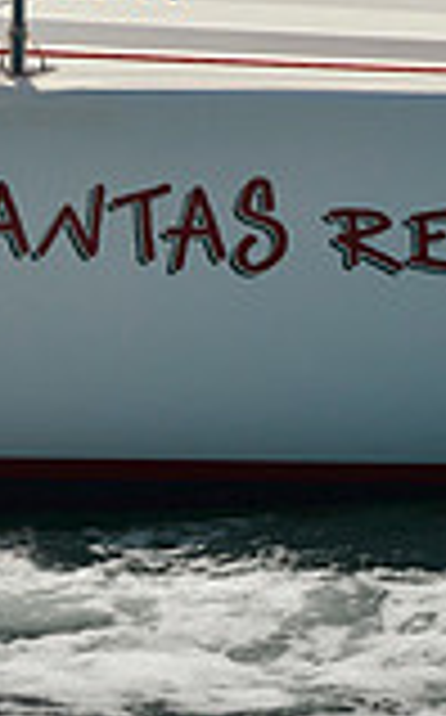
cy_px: -151
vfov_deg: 5.6
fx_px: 7254
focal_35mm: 372
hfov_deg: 3.5
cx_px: 275
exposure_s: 1/800
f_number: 8
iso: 400
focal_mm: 100
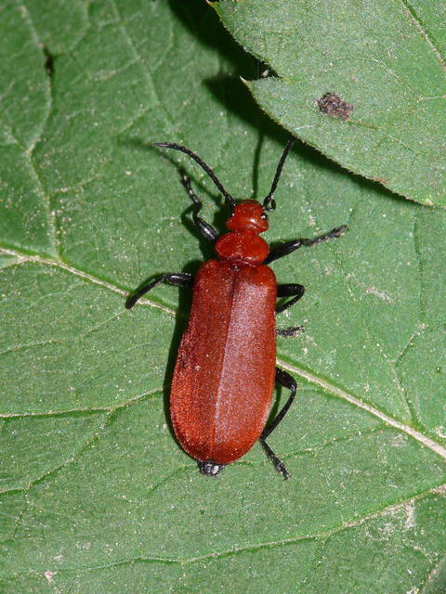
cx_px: 223
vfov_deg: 8.0
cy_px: 297
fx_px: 4243
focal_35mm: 247
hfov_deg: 6.0
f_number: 11
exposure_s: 1/250
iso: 200
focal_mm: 52.2
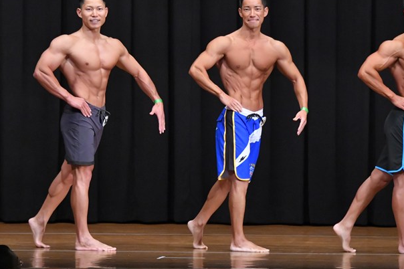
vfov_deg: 5.3
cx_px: 172
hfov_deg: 8.0
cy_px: 112
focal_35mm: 259
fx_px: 2905
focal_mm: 135
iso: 8000
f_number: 5.6
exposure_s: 1/400
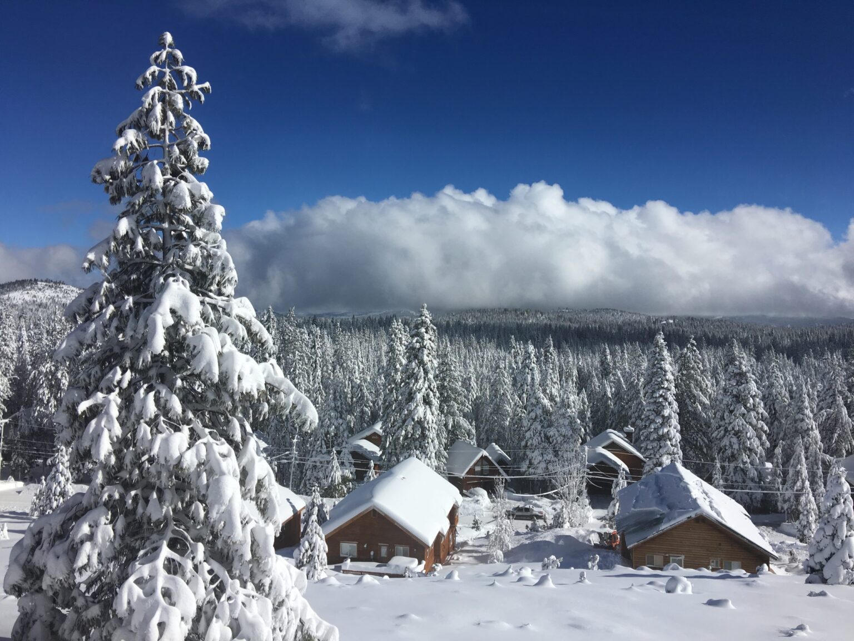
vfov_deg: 48.2
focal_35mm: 29
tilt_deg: +0.8
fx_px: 715
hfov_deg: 61.7
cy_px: 320
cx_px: 427
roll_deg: -0.5
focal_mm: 4.15
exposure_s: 1/4274
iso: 25
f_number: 2.2
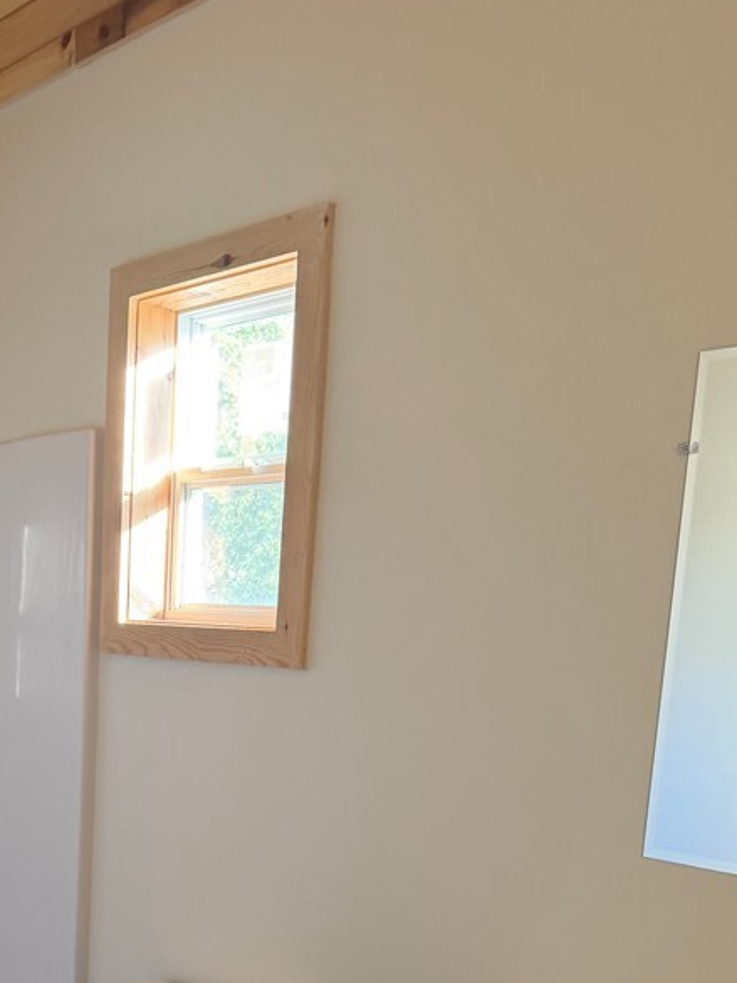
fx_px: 1192
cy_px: 842
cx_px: 181
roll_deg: -3.6
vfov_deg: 42.0
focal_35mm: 42
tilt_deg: -9.6
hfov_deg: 33.6
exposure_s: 1/71
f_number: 1.78
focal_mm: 6.76
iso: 200
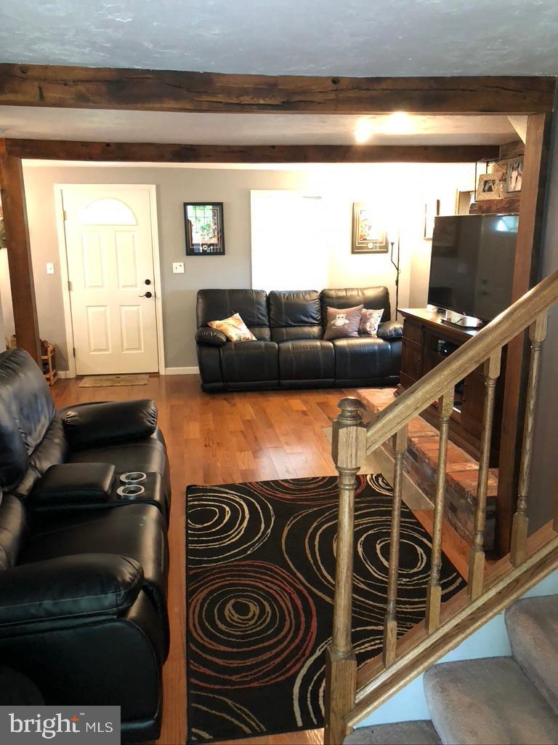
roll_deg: -0.2
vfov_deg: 63.4
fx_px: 602
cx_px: 279
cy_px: 372
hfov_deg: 49.7
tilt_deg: -13.0
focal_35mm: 28
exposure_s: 1/4
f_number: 1.8
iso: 125
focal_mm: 4
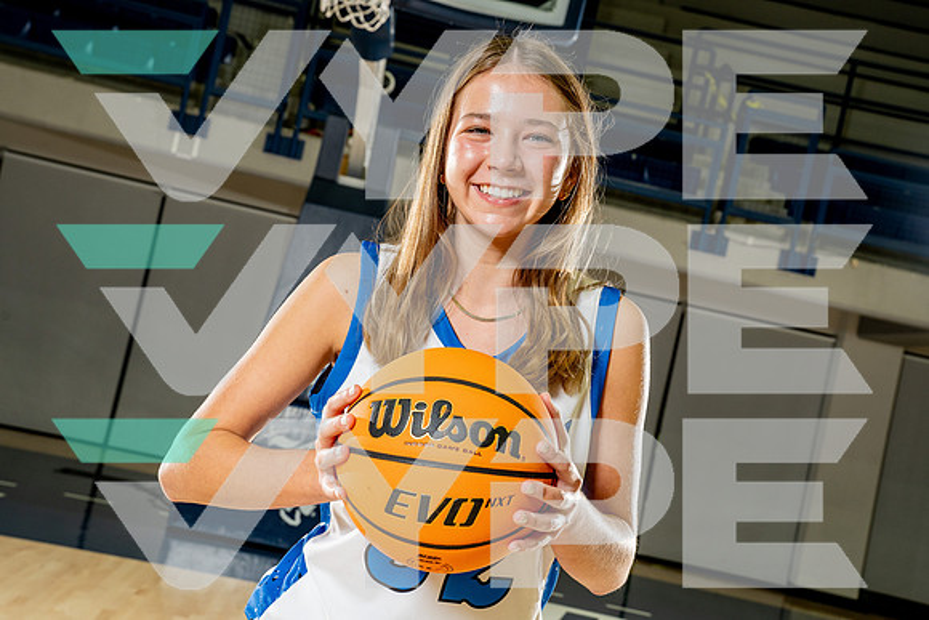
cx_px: 464
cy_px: 310
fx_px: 1316
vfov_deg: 26.5
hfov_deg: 38.9
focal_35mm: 51
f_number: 8
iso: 640
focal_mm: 51
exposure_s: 1/250
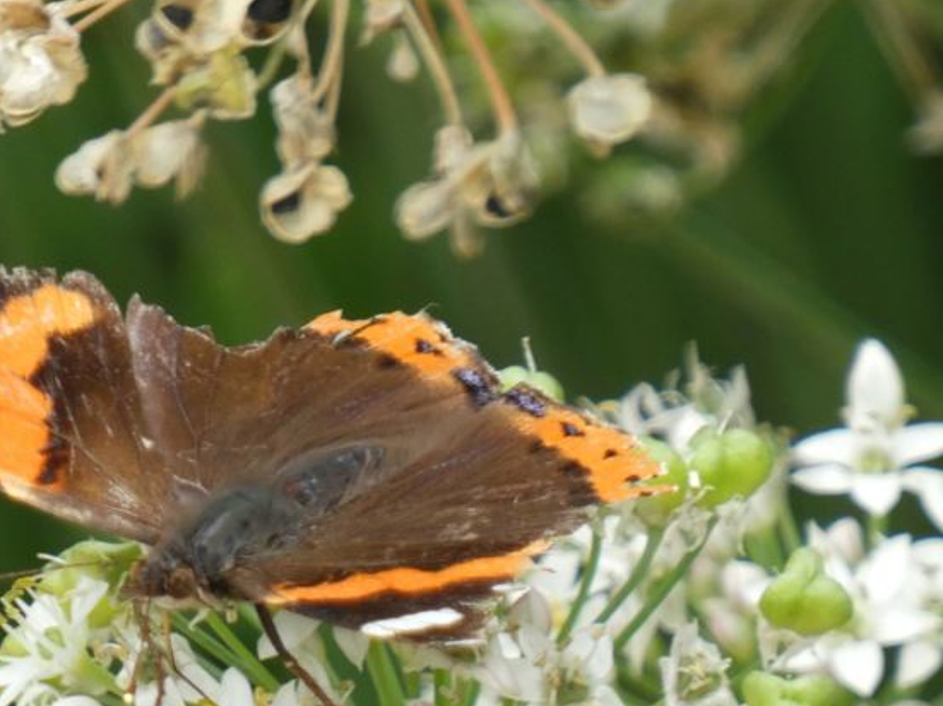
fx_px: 37313
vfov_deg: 1.1
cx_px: 386
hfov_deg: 1.4
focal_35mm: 1370
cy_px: 393
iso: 400
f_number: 5.6
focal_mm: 158.6
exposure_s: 1/125
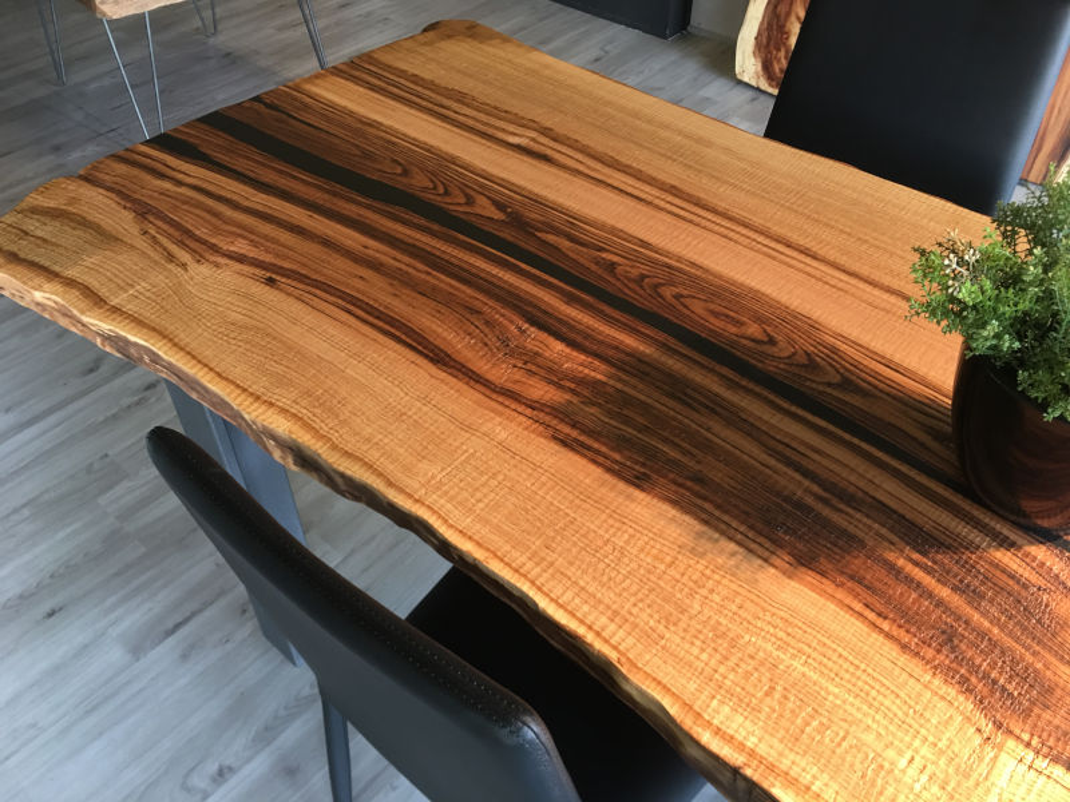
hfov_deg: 61.7
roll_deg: +2.0
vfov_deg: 48.2
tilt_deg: -42.3
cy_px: 401
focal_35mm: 29
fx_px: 896
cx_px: 535
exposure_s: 1/17
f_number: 2.2
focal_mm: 4.15
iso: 64
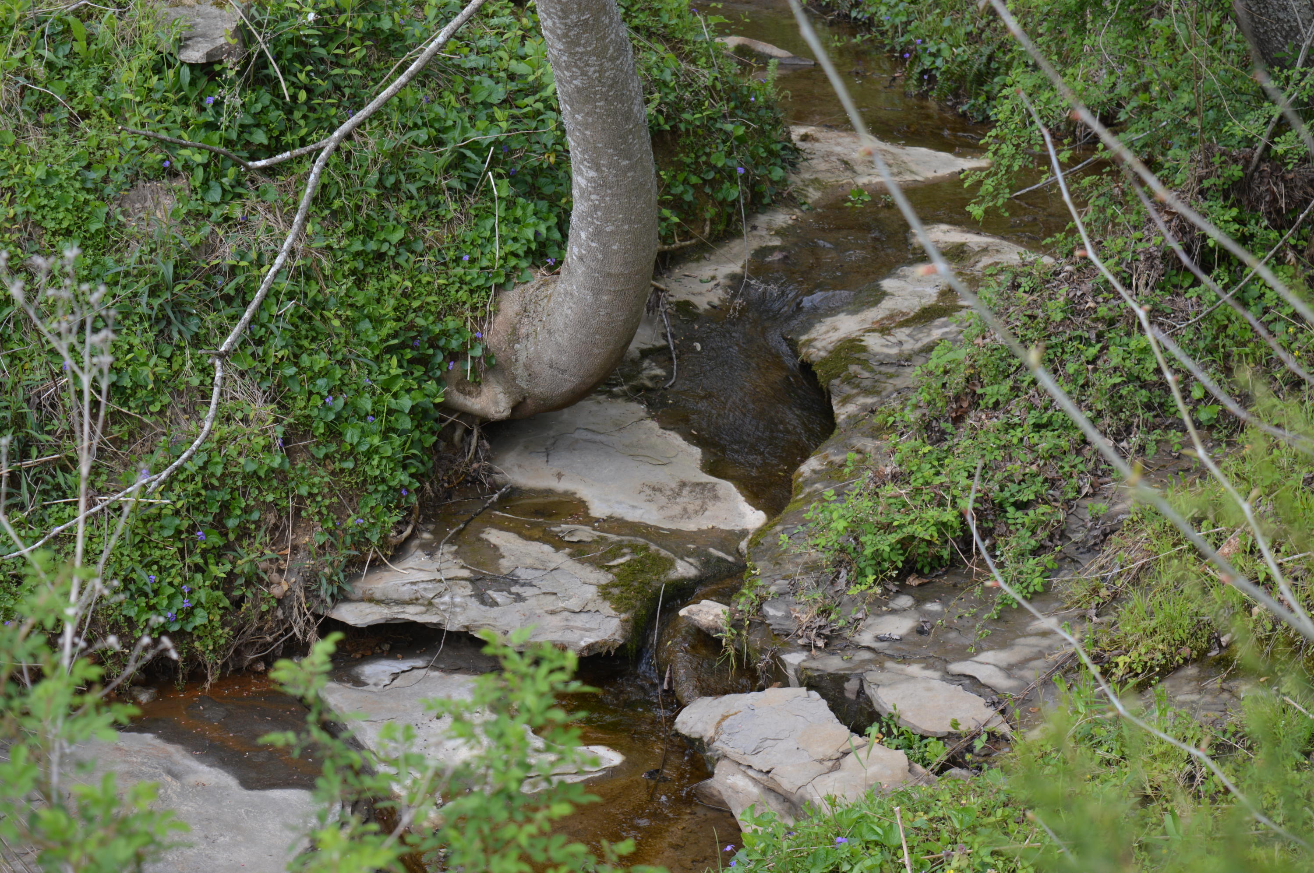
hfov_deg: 24.6
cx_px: 657
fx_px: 3008
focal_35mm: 82
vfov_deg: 16.5
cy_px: 436
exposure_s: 1/125
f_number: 5.6
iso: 100
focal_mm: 55
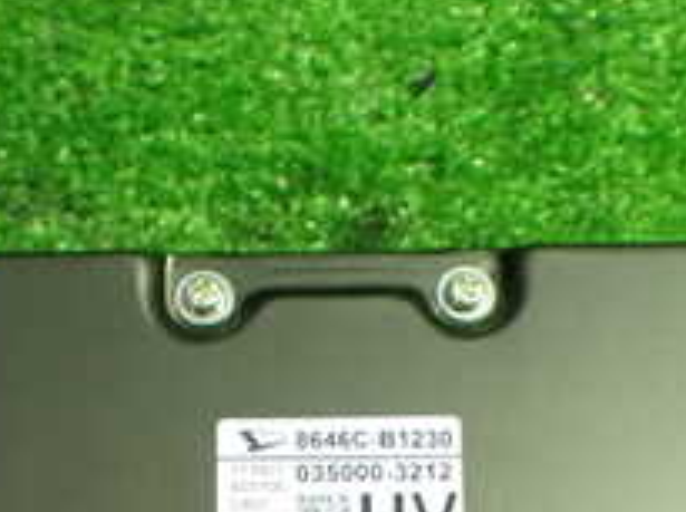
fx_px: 1741
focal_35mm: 88
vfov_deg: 16.2
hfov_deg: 22.3
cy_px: 572
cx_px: 368
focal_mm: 5.4
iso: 800
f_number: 2.3
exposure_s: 1/100
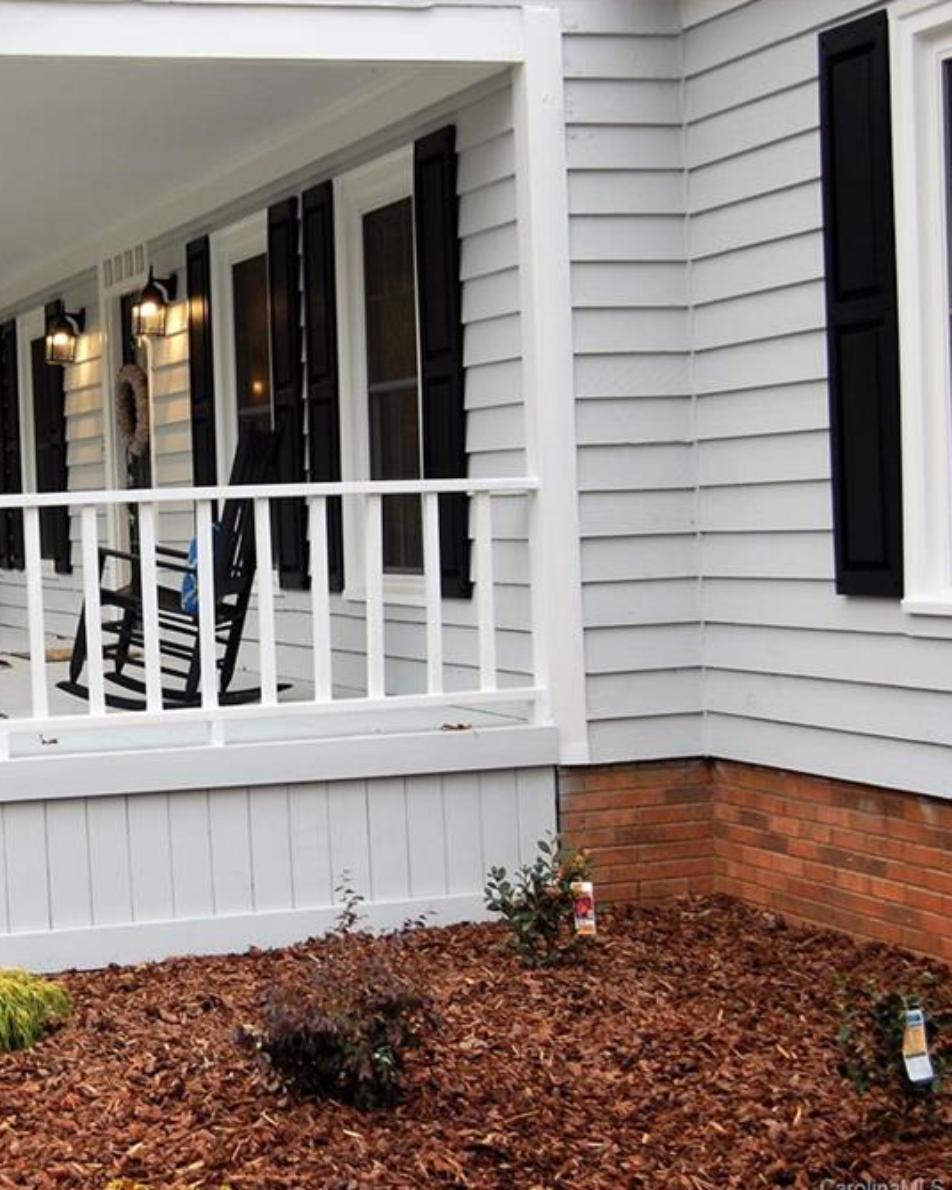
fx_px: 2350
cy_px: 599
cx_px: 101
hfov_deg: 22.4
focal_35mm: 67
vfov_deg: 28.4
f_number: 5
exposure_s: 1/100
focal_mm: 31
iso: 400
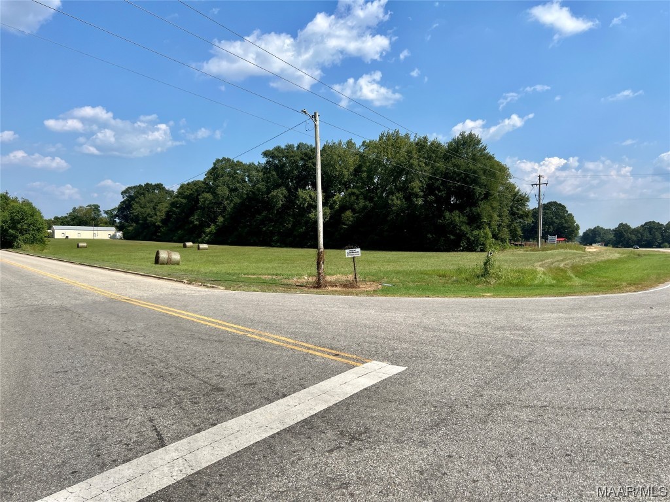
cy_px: 251
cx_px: 335
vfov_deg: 53.1
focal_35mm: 26
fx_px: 503
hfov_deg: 67.3
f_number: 1.5
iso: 50
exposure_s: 1/4831
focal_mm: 5.7
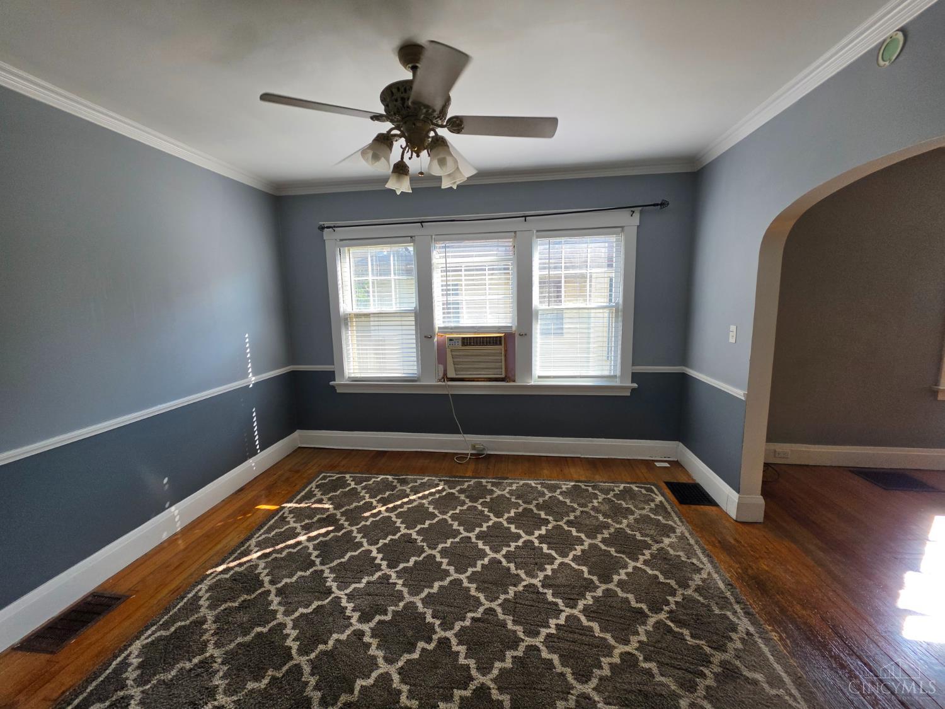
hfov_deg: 106.2
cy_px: 354
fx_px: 355
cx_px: 472
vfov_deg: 89.9
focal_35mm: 13
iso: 50
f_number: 1.9
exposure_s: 1/359
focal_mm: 2.2
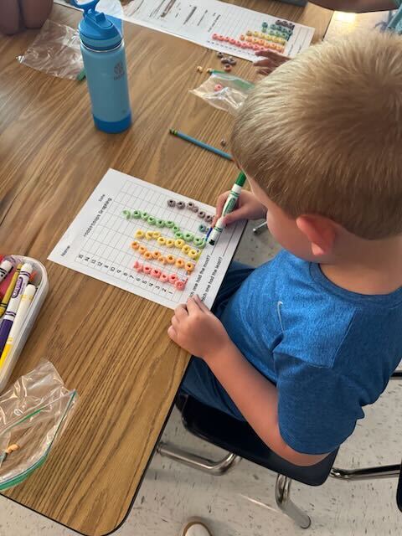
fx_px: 372
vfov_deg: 71.6
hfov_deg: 56.8
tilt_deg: -61.0
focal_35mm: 24
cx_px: 201
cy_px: 268
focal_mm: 6.76
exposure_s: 1/60
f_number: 1.78
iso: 800
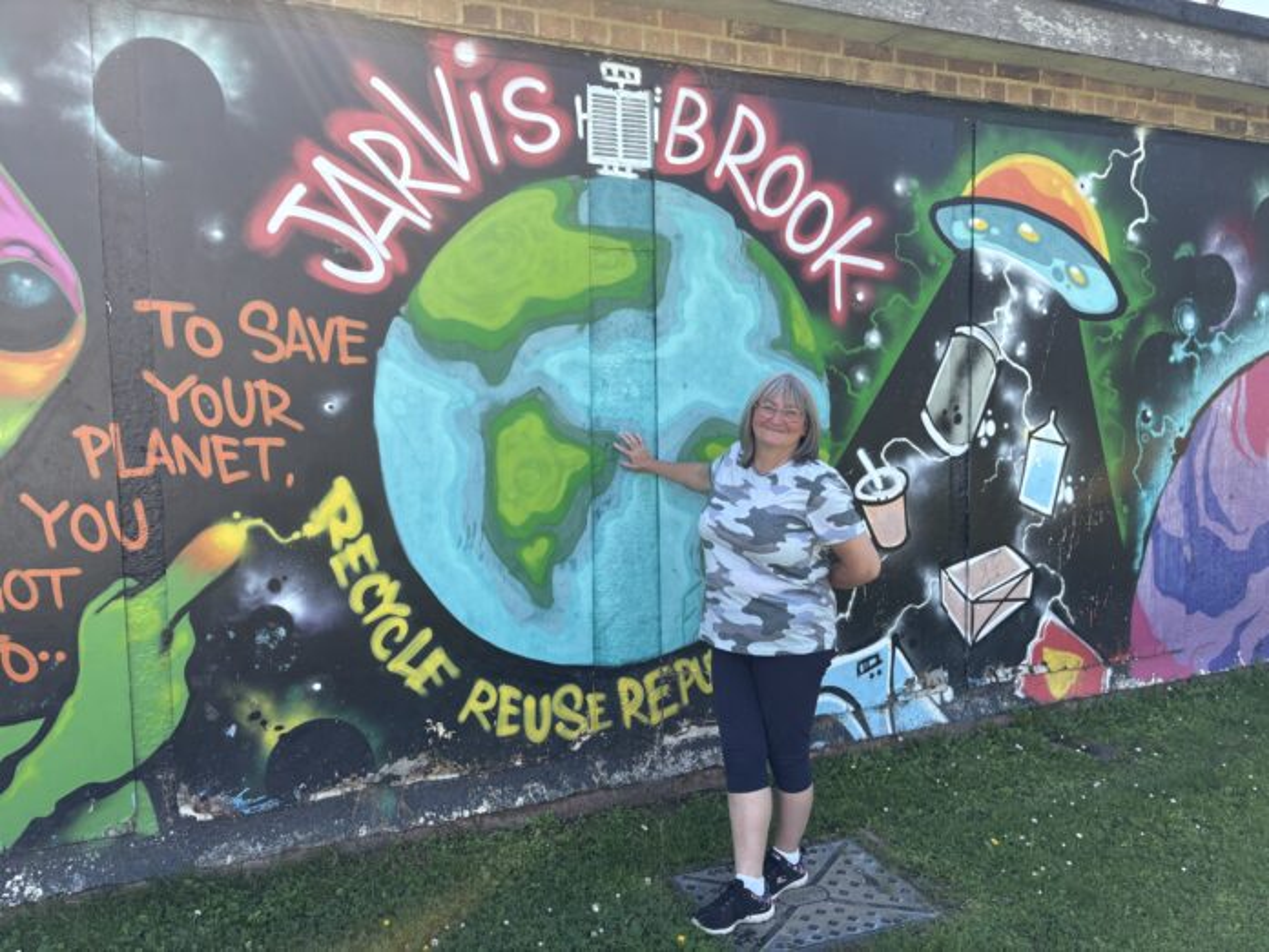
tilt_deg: -5.1
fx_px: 953
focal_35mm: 26
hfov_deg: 67.3
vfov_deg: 53.1
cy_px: 476
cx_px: 634
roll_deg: +1.4
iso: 50
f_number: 1.6
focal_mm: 5.96
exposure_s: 1/511
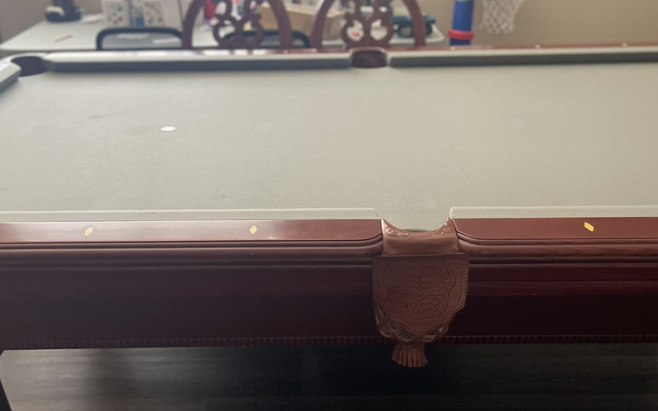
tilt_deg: -26.2
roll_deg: +1.7
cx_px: 313
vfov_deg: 33.6
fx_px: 681
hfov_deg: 51.5
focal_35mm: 38
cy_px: 204
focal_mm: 5.1
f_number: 1.6
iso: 500
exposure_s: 1/60
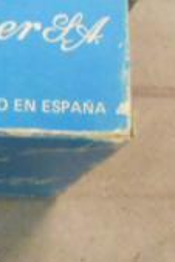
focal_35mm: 128
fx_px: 931
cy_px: 240
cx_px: -105
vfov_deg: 15.8
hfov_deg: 10.3
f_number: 3.5
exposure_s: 1/15
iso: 800
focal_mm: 4.6
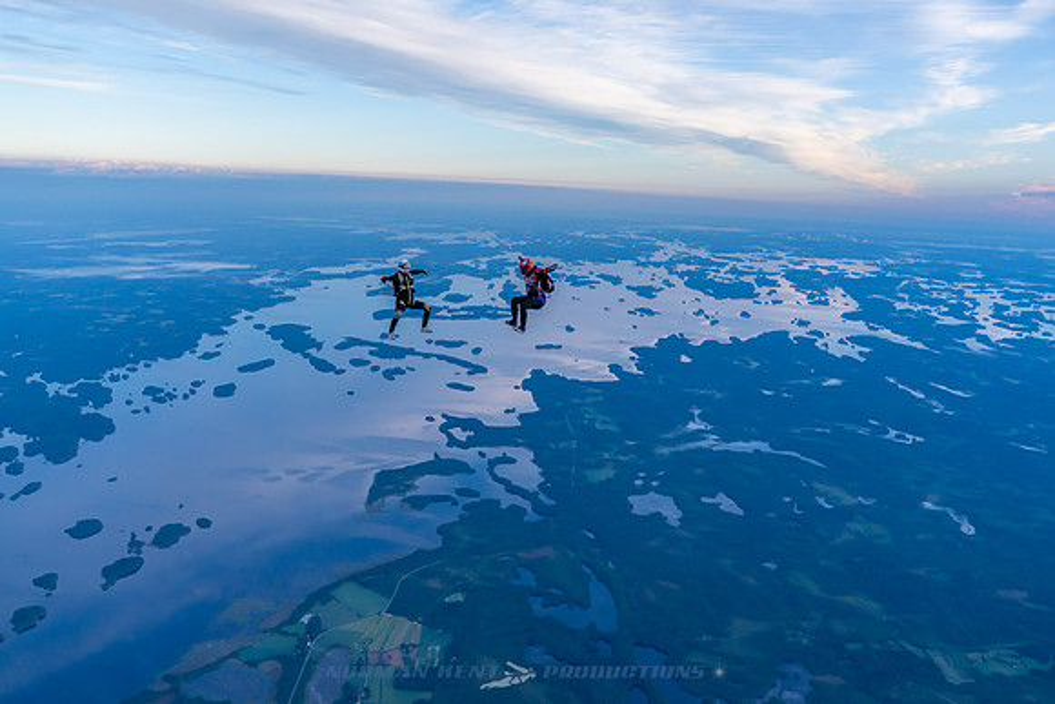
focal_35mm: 36
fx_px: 1041
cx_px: 520
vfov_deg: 37.4
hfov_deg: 53.8
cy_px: 353
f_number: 4.5
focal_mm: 30
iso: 1000
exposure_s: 1/2000
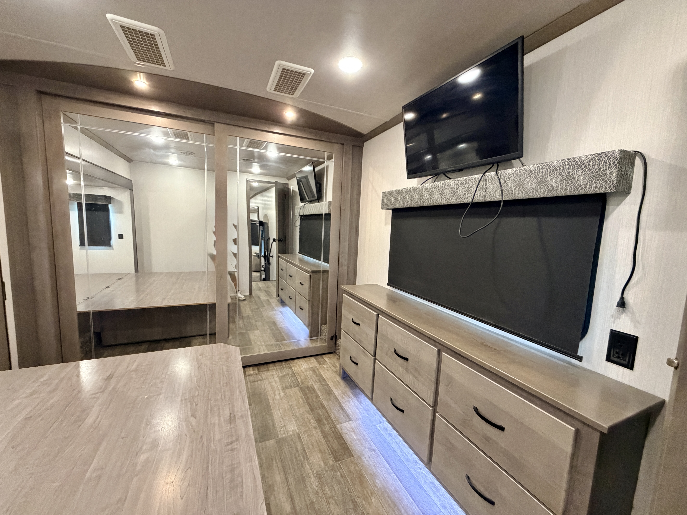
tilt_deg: -7.7
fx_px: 278
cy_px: 258
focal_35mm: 14
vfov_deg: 85.7
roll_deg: -1.6
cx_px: 344
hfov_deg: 102.1
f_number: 2.2
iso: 640
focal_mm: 2.22
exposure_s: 1/60
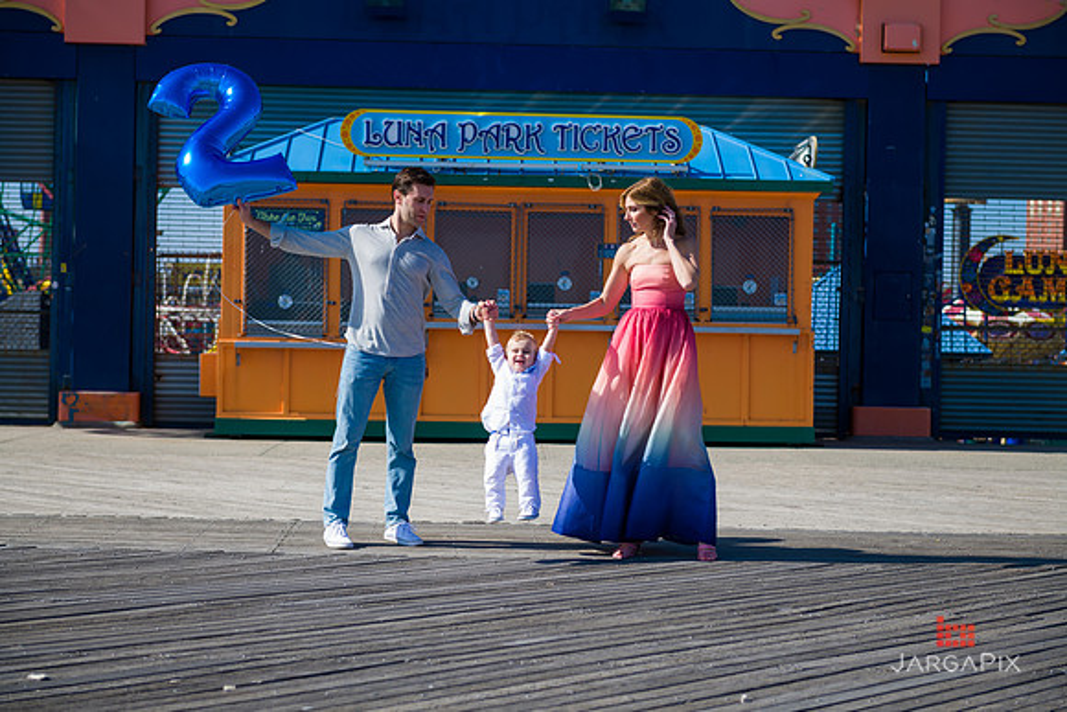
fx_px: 2075
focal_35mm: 70
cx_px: 534
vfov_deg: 19.5
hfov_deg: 28.8
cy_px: 356
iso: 200
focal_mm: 70
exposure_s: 1/1600
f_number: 5
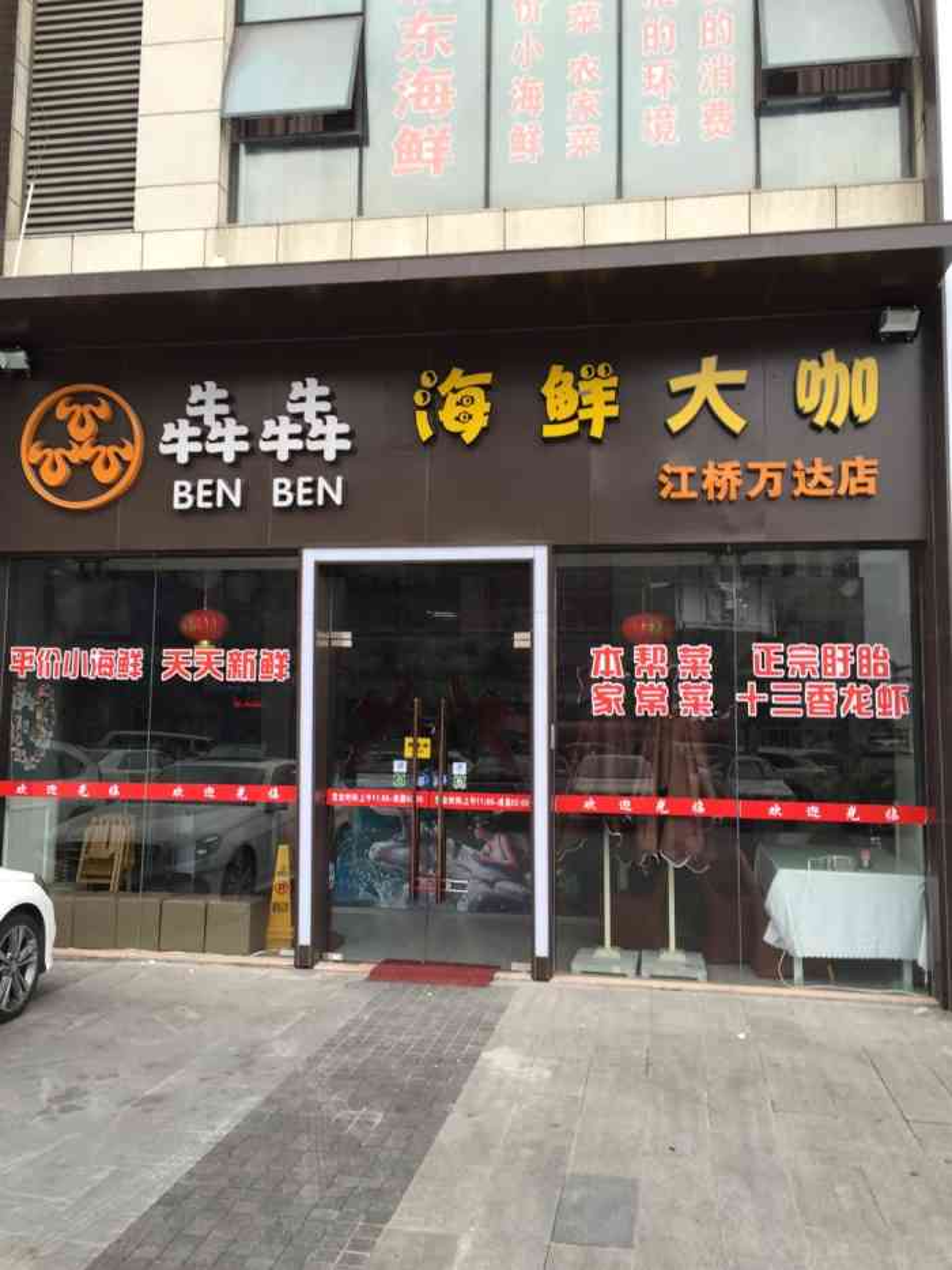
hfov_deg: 48.2
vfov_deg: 61.7
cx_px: 476
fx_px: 1063
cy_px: 635
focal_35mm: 29
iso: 32
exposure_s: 1/50
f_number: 2.2
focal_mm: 4.15
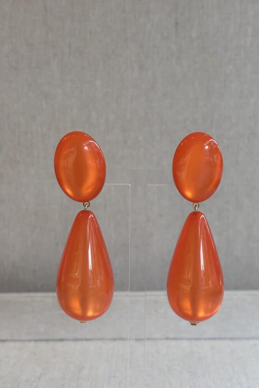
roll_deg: -0.4
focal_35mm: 55
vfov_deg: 36.3
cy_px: 195
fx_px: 594
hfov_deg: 24.6
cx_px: 141
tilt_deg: -9.3
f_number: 1.6
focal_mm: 5.96
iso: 32
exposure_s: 1/100
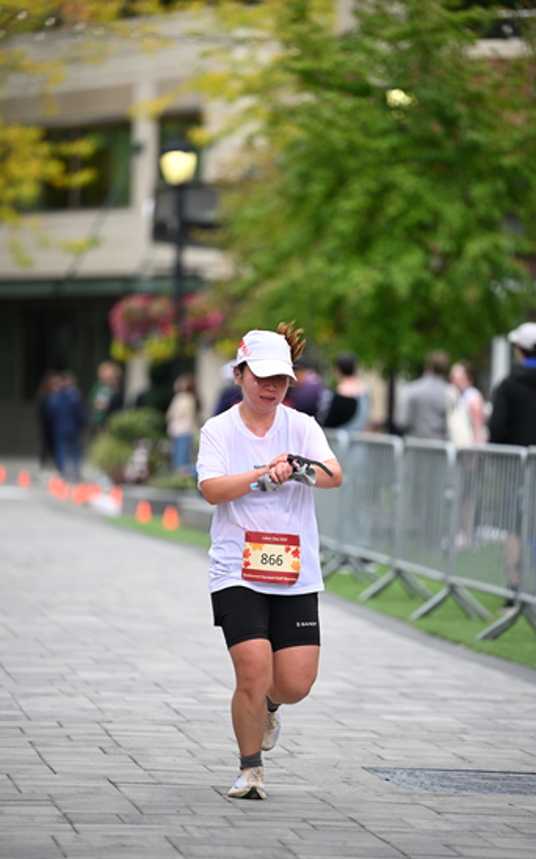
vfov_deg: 12.0
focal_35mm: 174
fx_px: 4071
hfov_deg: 7.5
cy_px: 430
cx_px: 275
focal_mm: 170
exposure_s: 1/2000
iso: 640
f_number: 2.8
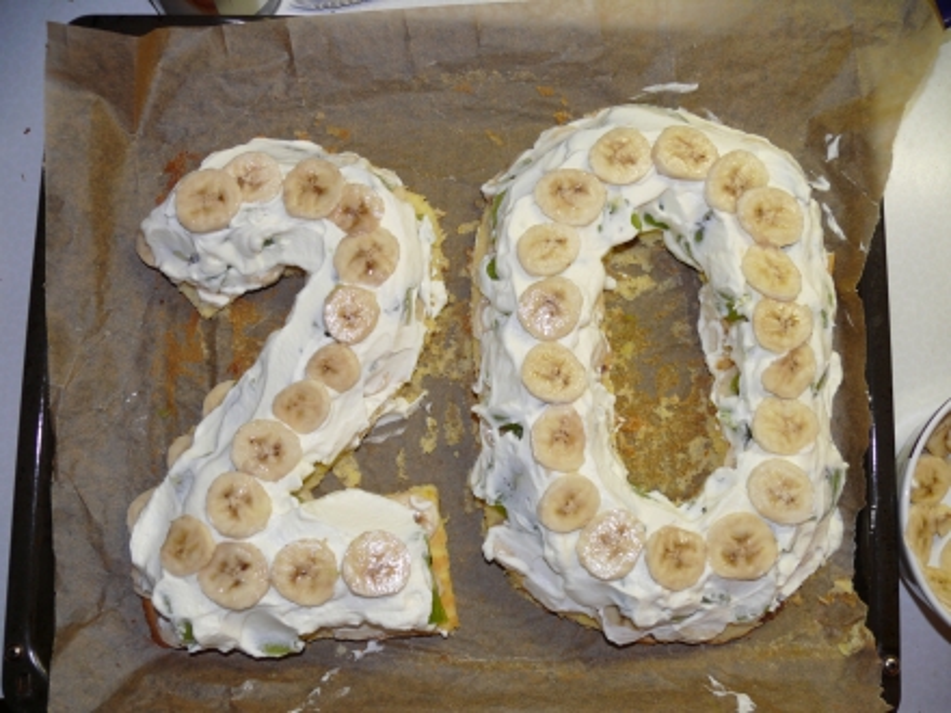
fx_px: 962
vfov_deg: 40.7
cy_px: 356
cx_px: 476
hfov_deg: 52.6
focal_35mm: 35
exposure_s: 1/30
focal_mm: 7.4
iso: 100
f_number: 2.8
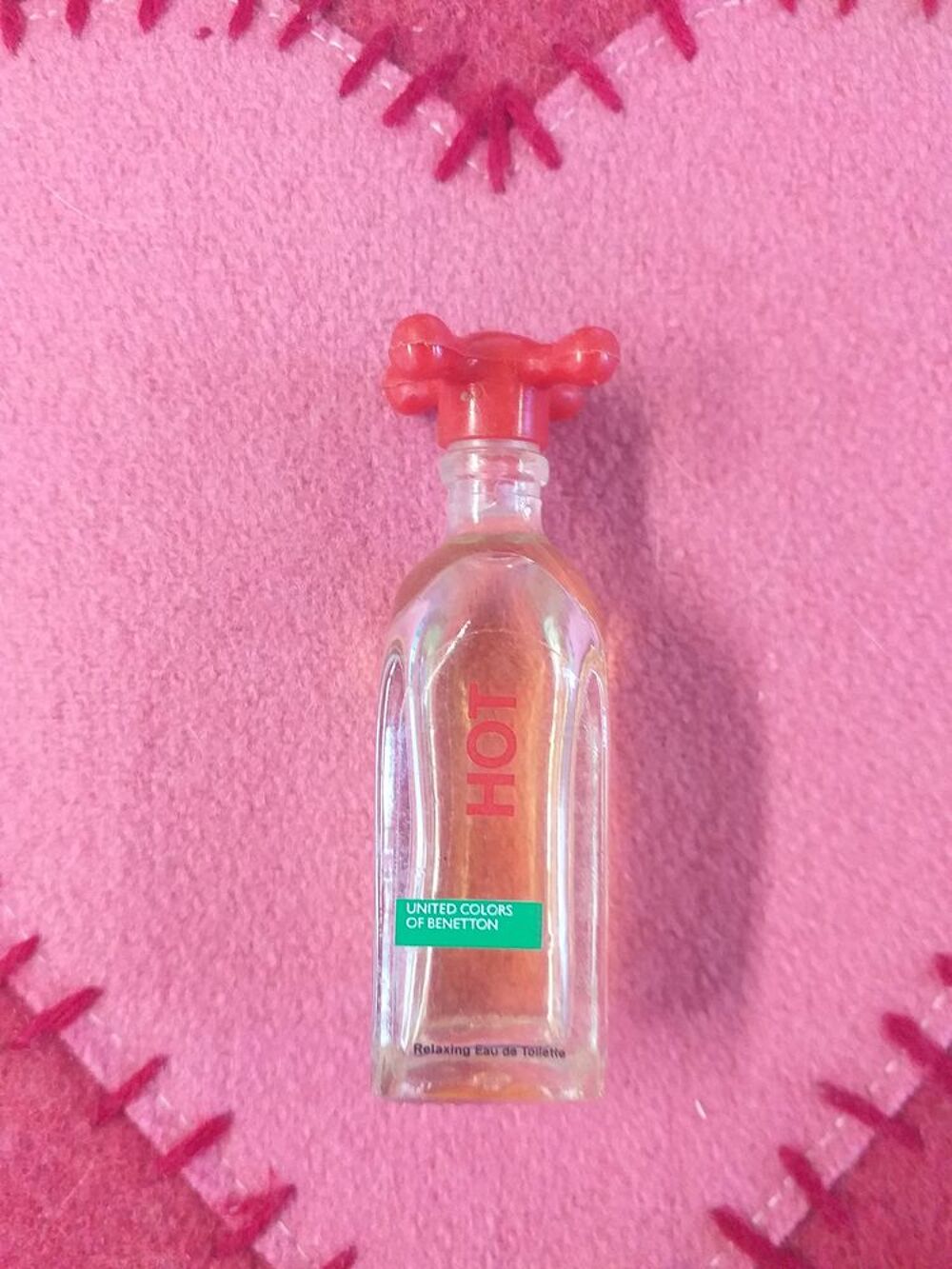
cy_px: 634
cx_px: 476
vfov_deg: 67.3
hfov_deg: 53.1
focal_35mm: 26
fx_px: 953
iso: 250
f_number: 1.9
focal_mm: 3.6
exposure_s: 1/33
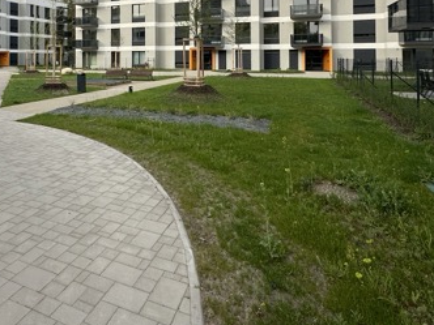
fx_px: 339
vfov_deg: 47.6
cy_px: 51
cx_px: 127
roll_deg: +0.2
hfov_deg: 62.8
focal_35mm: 27
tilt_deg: +1.9
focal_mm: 2.22
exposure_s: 1/698
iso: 40
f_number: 2.2
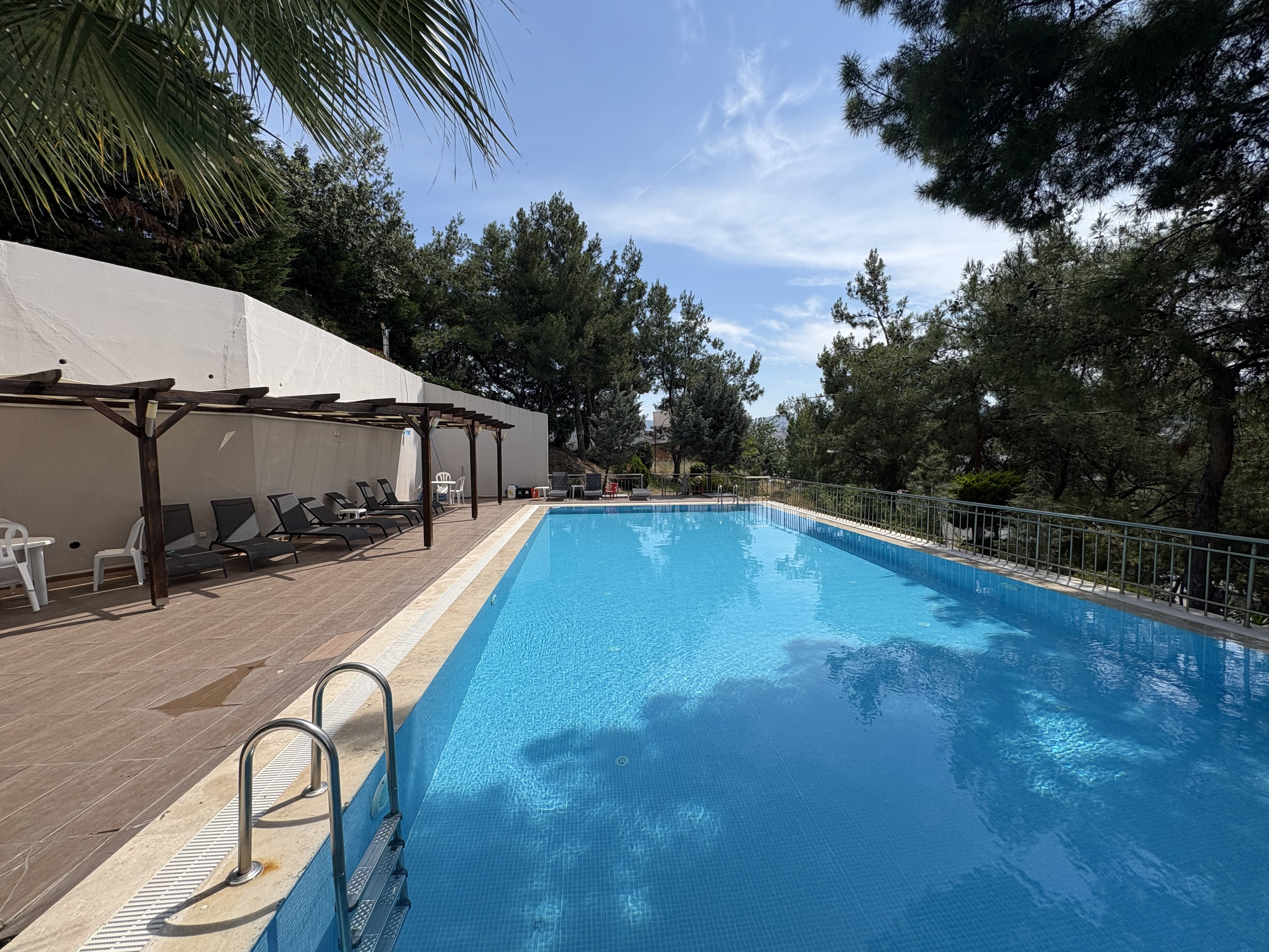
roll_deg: +0.7
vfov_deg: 85.7
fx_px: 513
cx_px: 634
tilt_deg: -1.3
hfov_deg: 102.1
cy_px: 476
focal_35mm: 14
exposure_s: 1/2342
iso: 40
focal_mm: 2.22
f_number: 2.2
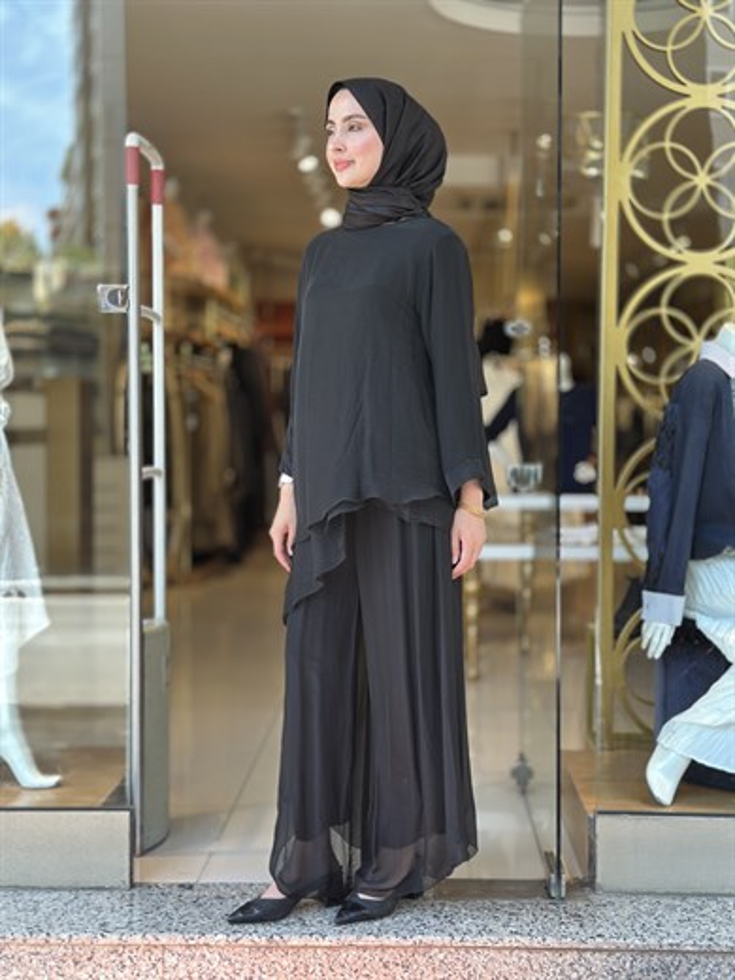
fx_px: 1359
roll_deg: -1.0
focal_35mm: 48
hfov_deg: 30.3
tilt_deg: -2.2
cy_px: 490
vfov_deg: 39.7
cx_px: 368
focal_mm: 6.86
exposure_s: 1/147
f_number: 1.78
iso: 125
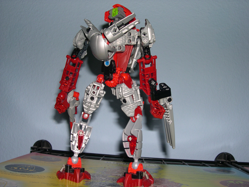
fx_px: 273
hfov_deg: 49.0
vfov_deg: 37.7
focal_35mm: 38
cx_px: 124
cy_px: 94
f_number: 7.6
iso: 100
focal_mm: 8
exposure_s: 1/60
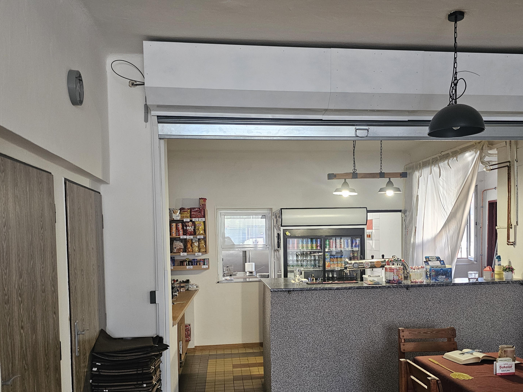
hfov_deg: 56.7
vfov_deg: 43.6
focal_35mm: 32
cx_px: 289
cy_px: 257
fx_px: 483
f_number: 1.7
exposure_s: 1/100
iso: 500
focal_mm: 6.3
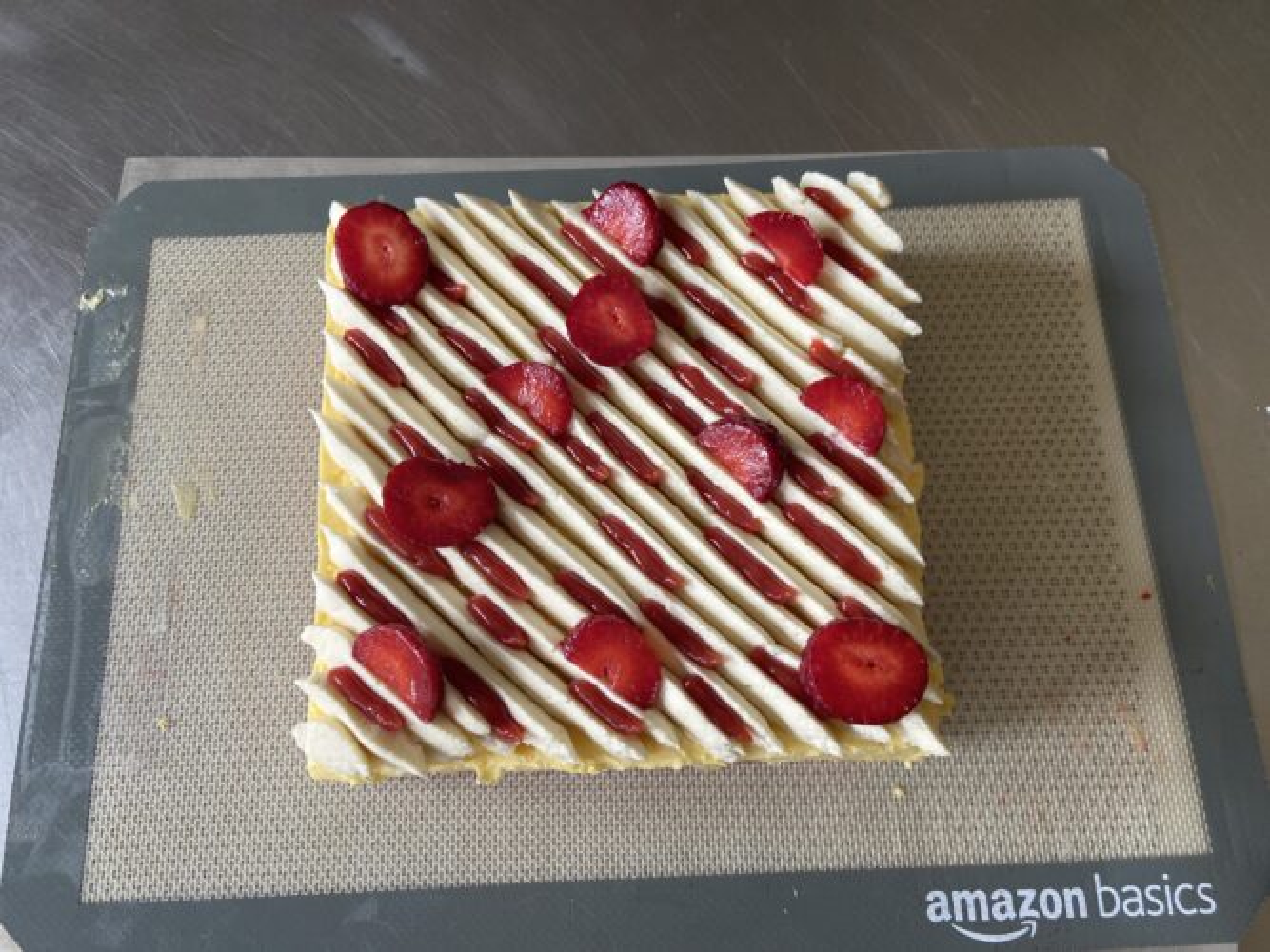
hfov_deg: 67.3
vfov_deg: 53.0
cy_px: 476
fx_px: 954
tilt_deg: -75.5
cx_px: 635
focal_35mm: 26
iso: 64
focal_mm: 4.25
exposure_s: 1/121
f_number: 1.8
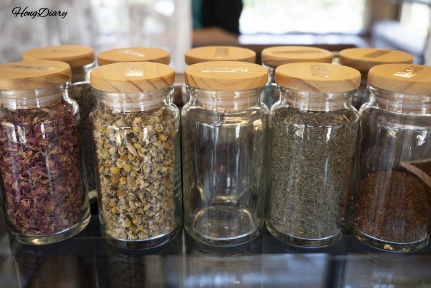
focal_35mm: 34
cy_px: 144
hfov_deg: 55.8
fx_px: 407
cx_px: 216
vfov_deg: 38.9
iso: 320
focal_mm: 34
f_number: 4.5
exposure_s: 1/60
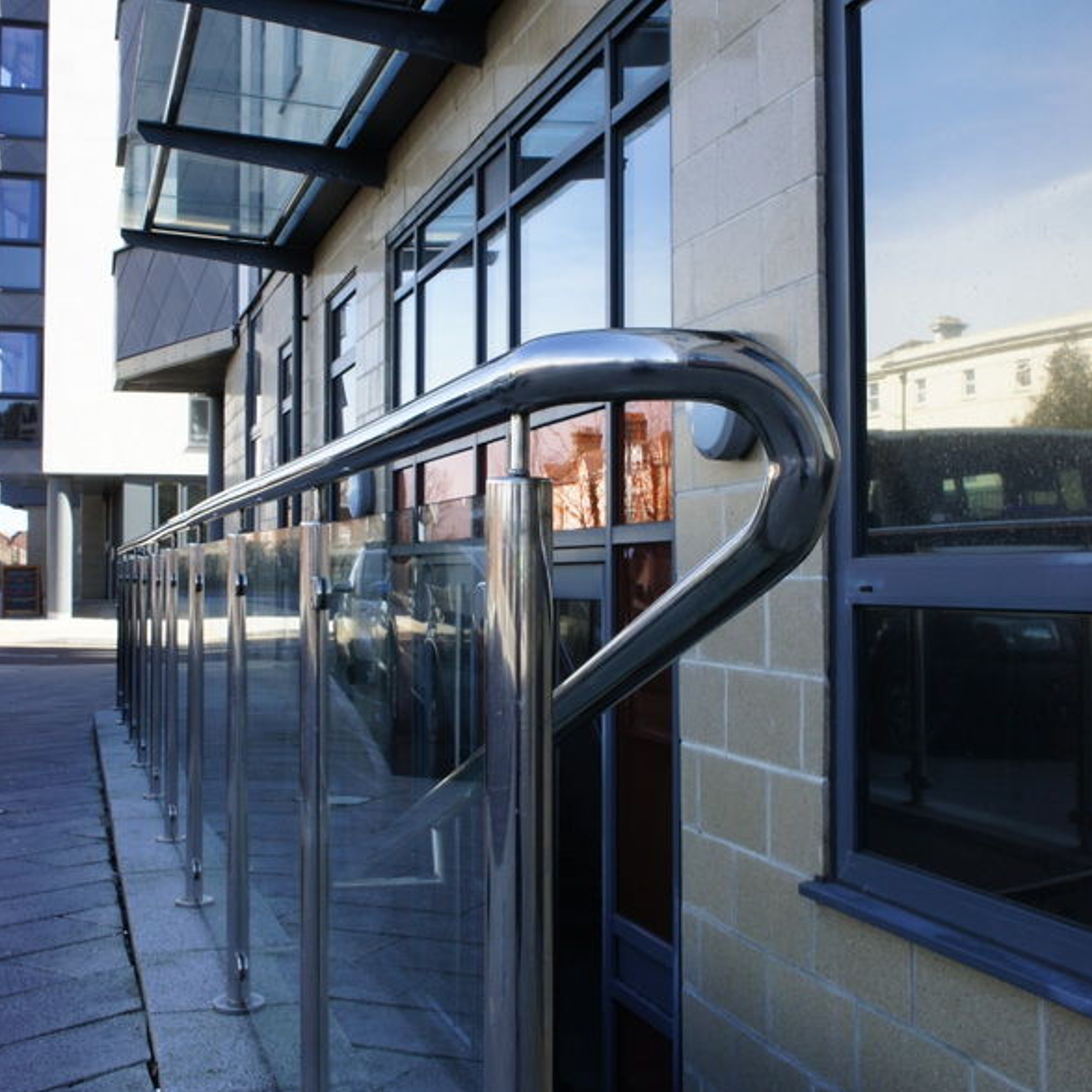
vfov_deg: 39.2
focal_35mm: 43
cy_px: 510
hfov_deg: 39.2
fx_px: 1535
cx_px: 552
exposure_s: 1/60
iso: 200
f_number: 11
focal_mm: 22
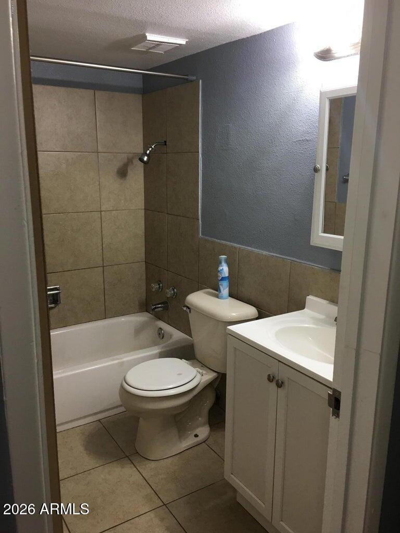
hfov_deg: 48.2
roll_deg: -1.0
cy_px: 266
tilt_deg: -9.8
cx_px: 200
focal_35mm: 29
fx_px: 447
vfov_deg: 61.7
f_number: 2.2
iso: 32
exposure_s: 1/15
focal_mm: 4.15
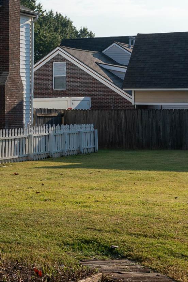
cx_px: -76
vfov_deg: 22.7
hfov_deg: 14.5
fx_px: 697
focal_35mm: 89
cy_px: 70
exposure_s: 1/640
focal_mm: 24
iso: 250
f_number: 8
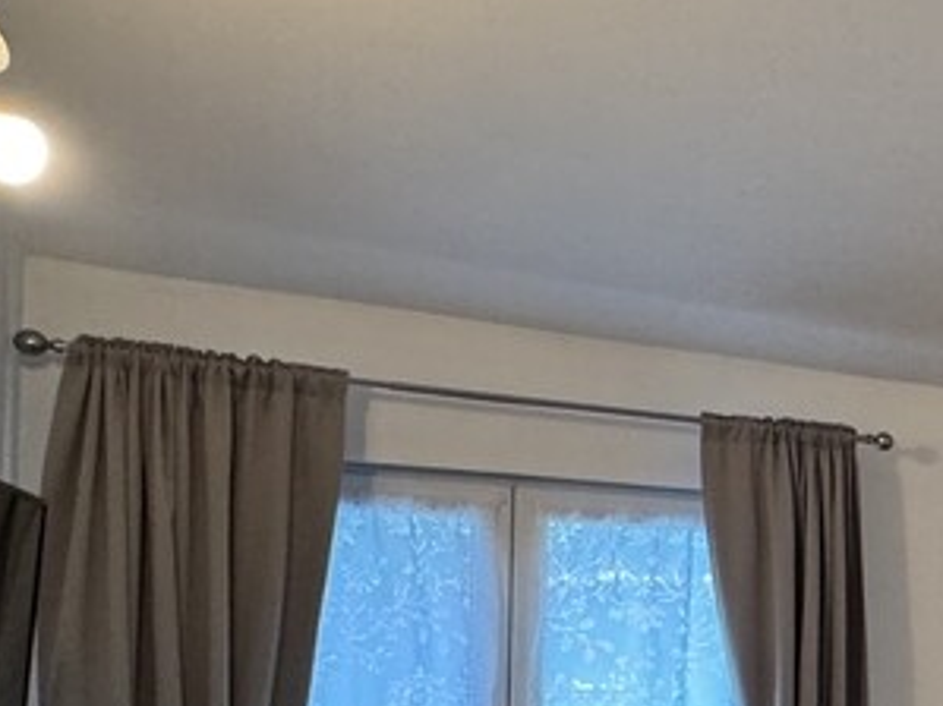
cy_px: 627
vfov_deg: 29.1
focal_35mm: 48
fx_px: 1307
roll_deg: -1.1
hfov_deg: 31.1
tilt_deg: -1.1
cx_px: 1221
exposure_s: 1/50
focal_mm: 2.22
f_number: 2.2
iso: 640
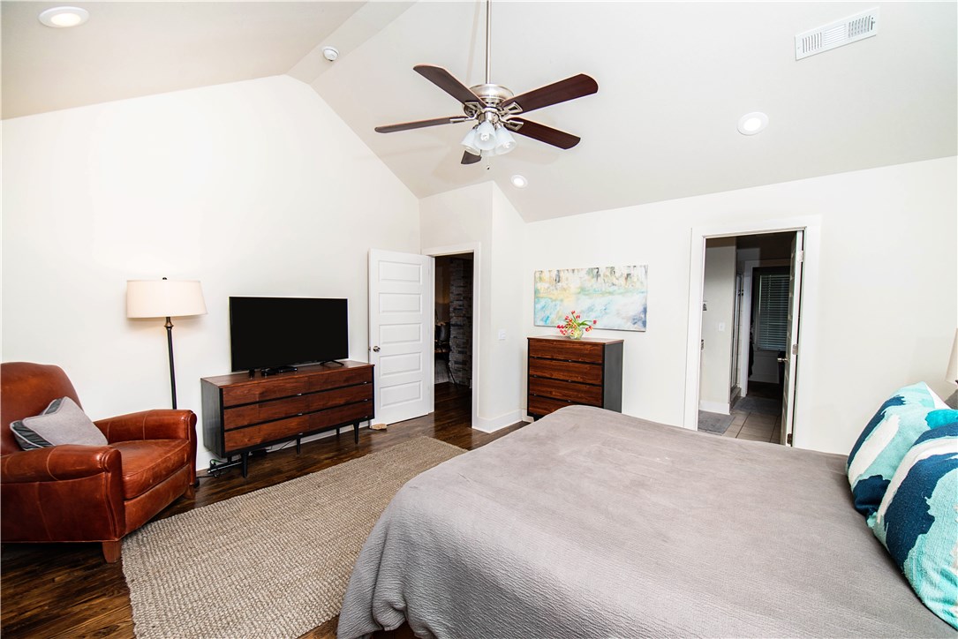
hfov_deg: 104.2
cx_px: 479
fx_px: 373
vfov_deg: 81.2
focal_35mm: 14
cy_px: 320
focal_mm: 14
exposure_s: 1/160
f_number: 7.1
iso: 400
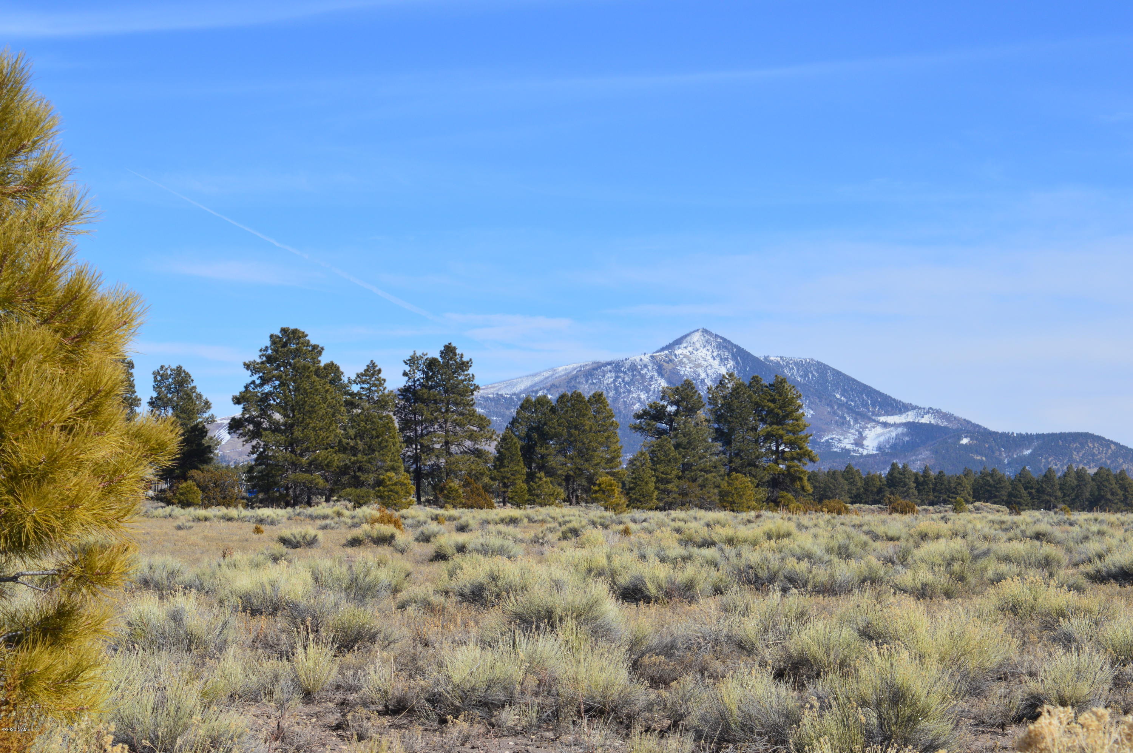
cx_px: 566
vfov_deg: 16.5
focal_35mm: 82
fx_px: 2594
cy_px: 376
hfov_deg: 24.6
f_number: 11
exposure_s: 1/500
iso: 280
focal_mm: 55
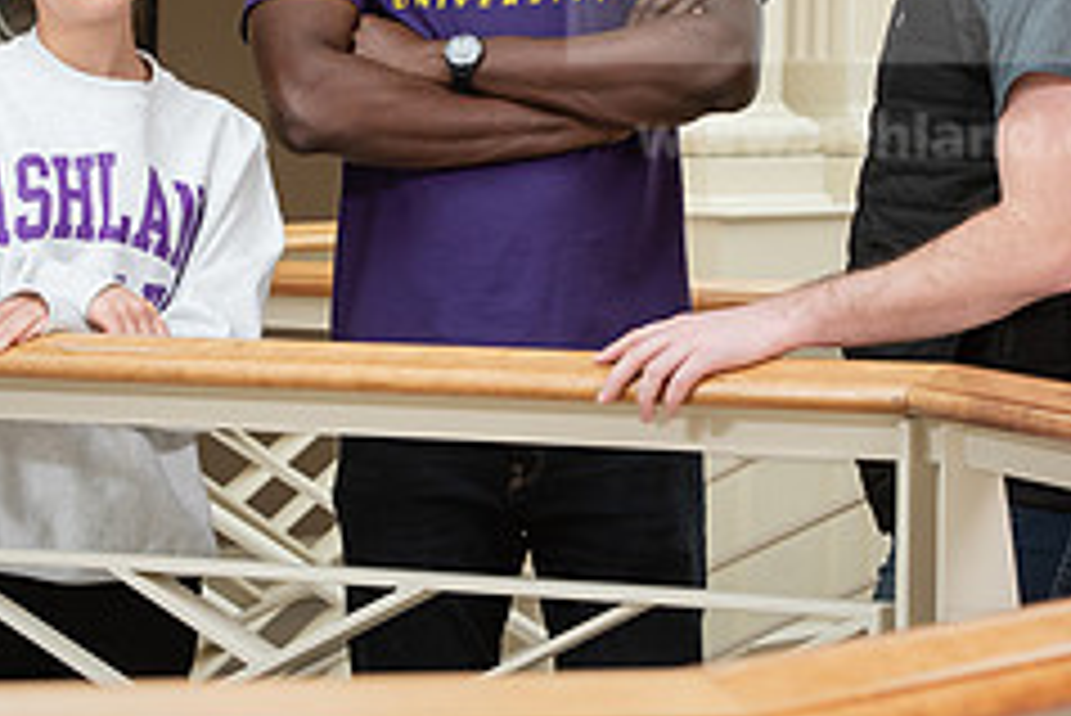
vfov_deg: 6.9
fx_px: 5953
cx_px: 432
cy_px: 232
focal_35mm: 200
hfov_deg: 10.3
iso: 1250
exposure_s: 1/200
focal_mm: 82
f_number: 8
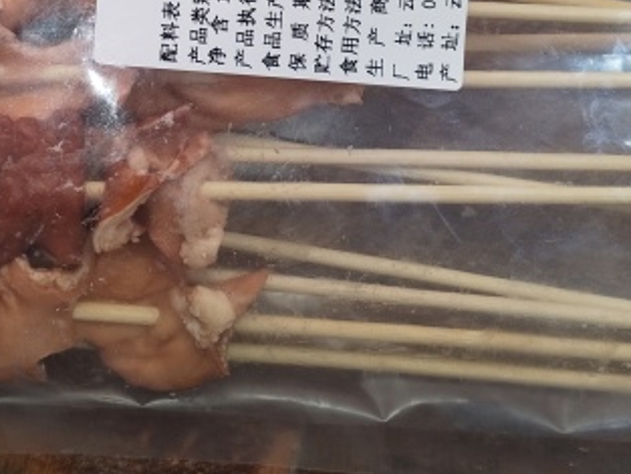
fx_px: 1258
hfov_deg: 27.6
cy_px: -99
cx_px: 137
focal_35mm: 69
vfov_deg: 20.0
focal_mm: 4.05
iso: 331
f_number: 1.8
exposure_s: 1/100
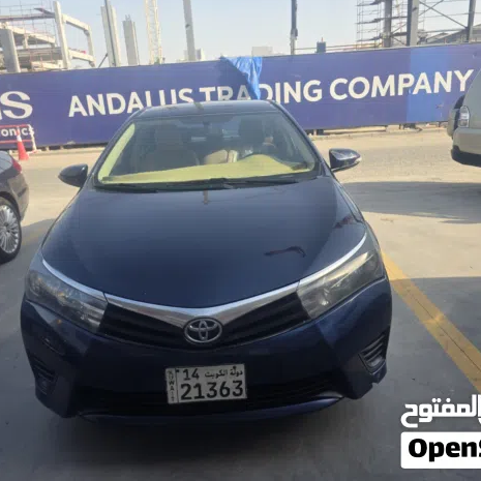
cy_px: 245
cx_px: 245
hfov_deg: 57.3
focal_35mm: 28
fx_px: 440
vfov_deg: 57.3
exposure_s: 1/1973
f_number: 1.7
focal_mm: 6.3
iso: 80
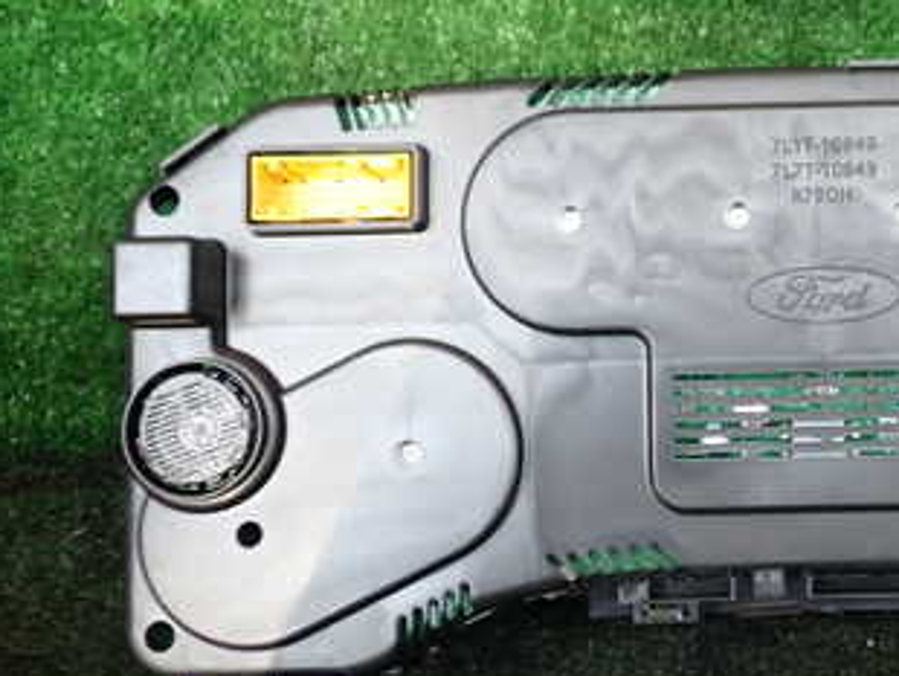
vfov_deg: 25.3
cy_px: 348
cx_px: 809
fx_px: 1507
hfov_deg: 31.6
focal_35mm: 58
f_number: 2.3
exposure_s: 1/60
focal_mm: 5.4
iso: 200
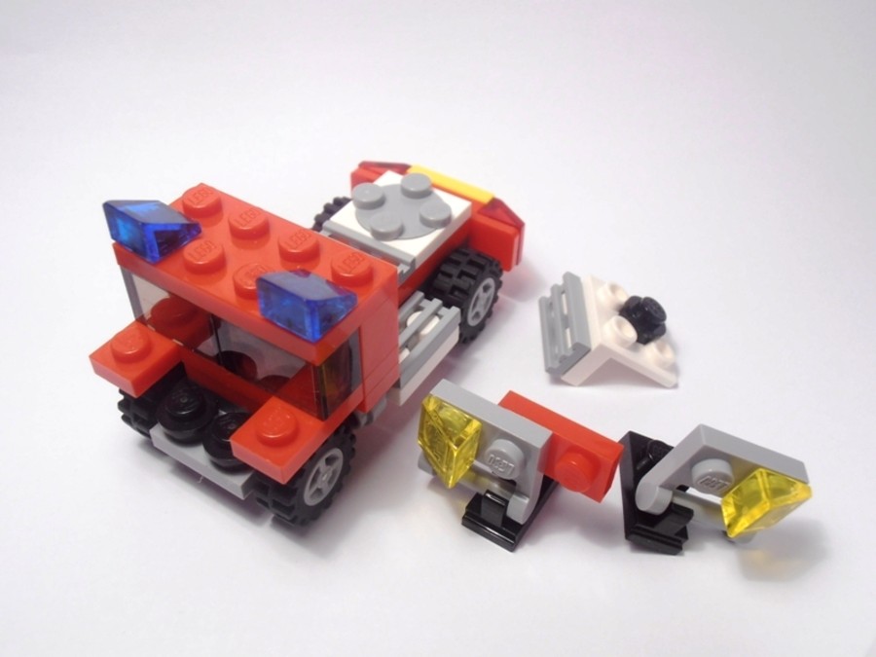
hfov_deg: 50.1
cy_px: 328
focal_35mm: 37
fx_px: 936
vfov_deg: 38.7
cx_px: 438
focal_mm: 6.61
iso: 80
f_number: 3.9
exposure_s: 1/50
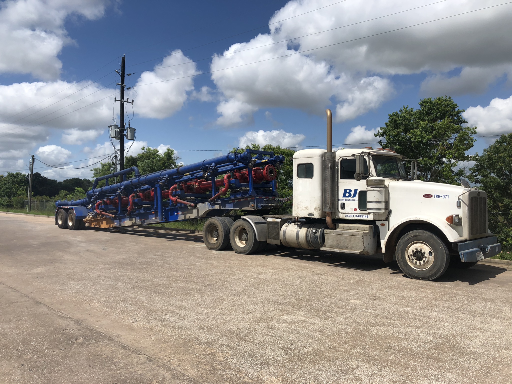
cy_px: 192
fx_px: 414
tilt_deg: +1.3
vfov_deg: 49.7
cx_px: 256
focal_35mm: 28
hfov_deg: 63.4
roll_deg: +0.7
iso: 20
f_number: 1.8
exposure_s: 1/3745
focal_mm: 4
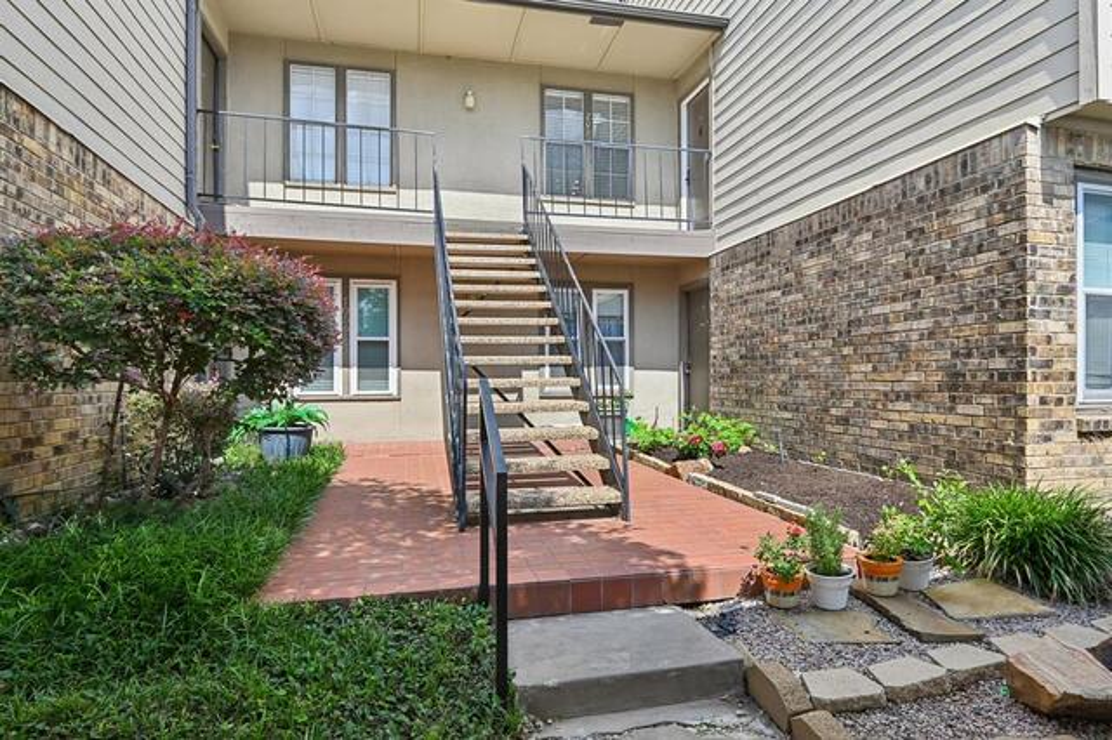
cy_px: 370
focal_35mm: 20
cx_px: 556
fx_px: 617
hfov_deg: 84.0
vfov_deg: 61.9
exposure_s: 1/640
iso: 400
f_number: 8
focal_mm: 20
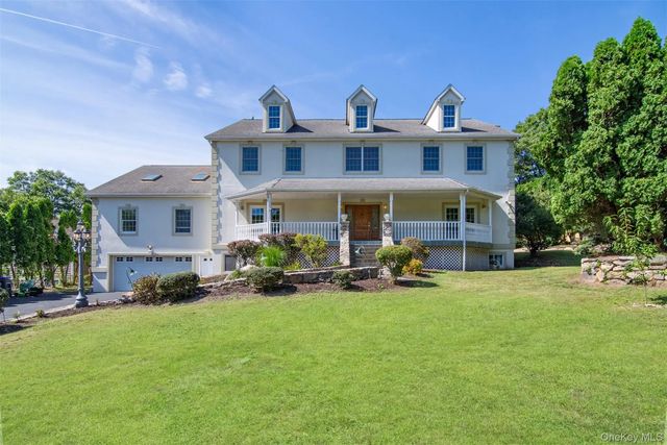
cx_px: 334
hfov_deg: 95.0
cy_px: 222
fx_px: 306
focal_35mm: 16
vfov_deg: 72.1
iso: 500
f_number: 14
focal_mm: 11
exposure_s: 1/400
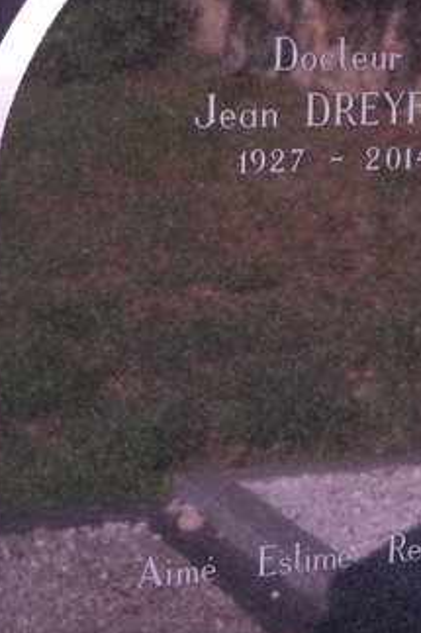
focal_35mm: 119
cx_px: 329
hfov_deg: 11.5
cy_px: 423
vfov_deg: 17.2
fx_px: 2090
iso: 160
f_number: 5.6
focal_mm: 42.5
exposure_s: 1/105
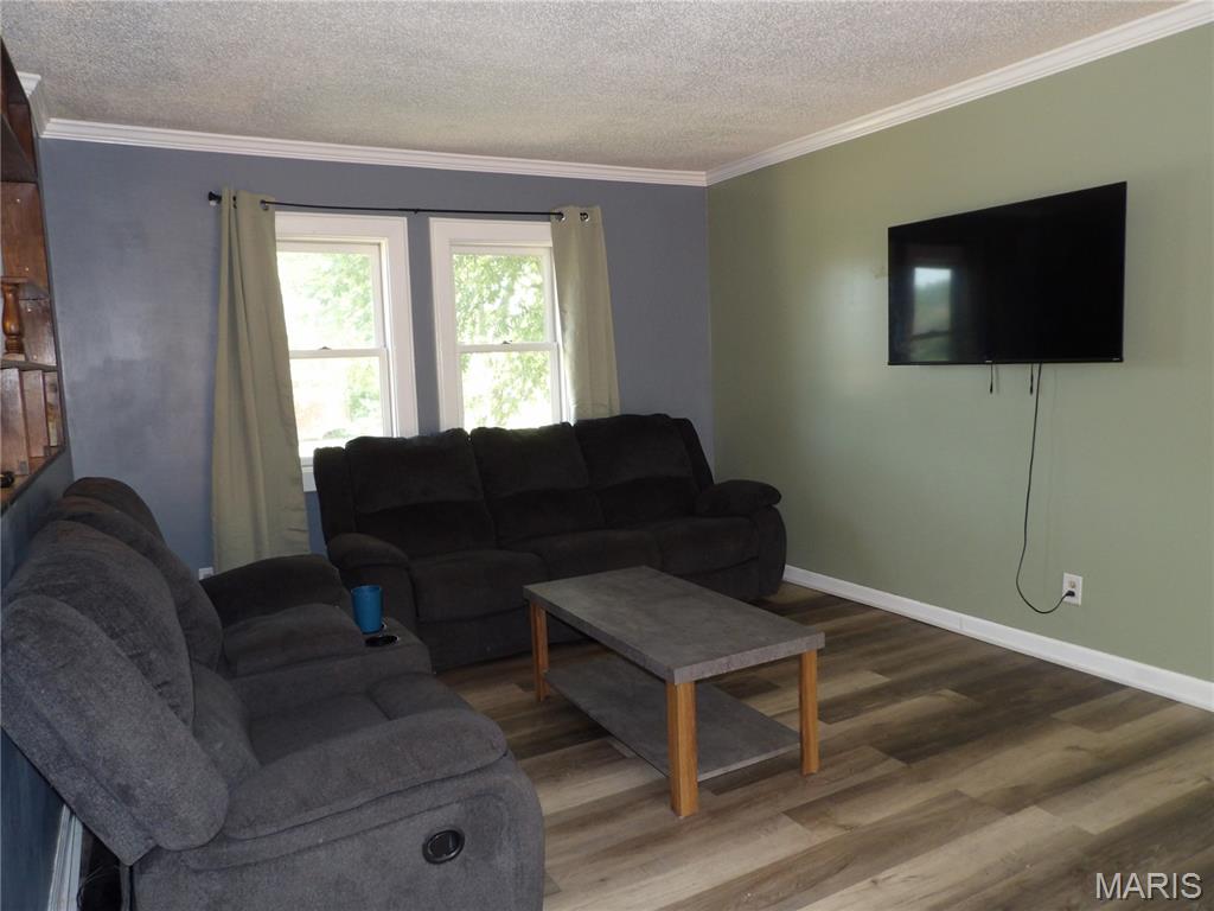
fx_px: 842
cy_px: 456
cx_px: 607
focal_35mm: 24
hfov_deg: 71.6
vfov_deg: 56.8
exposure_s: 1/30
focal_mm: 4.3
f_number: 3.2
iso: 200
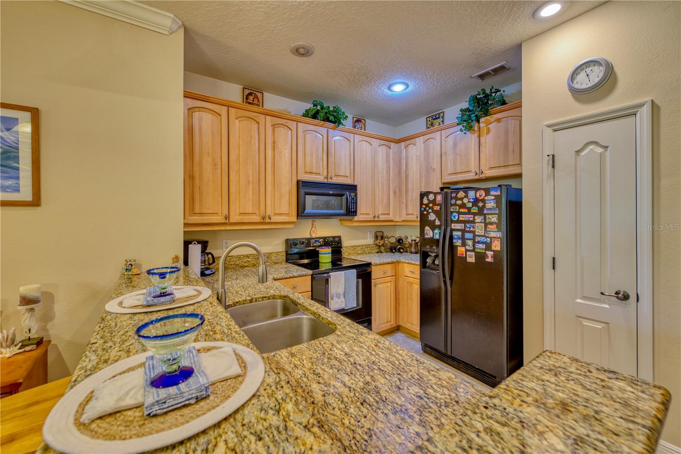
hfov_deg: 104.3
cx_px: 340
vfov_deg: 81.2
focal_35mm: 14
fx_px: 265
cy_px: 227
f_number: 9
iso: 400
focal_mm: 14
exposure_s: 1/4
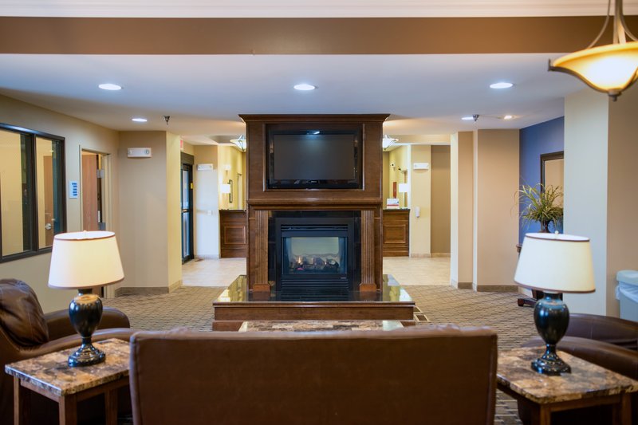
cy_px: 212
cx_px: 319
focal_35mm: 29
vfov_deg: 44.9
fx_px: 514
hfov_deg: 63.7
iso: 640
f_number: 2.5
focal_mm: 29
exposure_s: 1/60
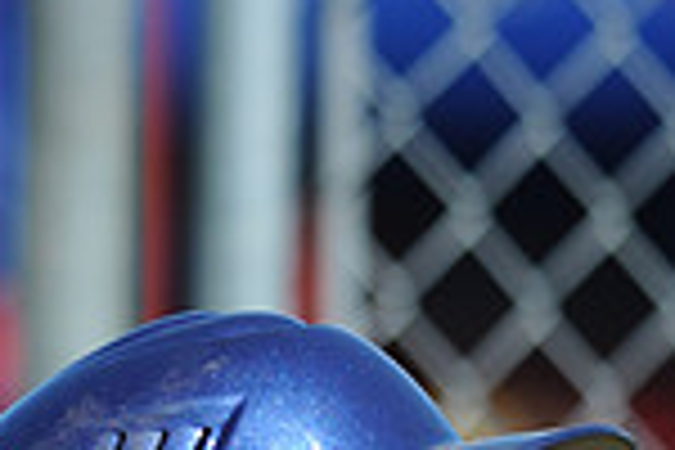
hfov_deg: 1.2
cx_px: 200
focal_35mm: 1736
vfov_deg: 0.8
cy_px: 1143
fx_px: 32547
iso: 200
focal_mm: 300
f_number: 4
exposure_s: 1/1600
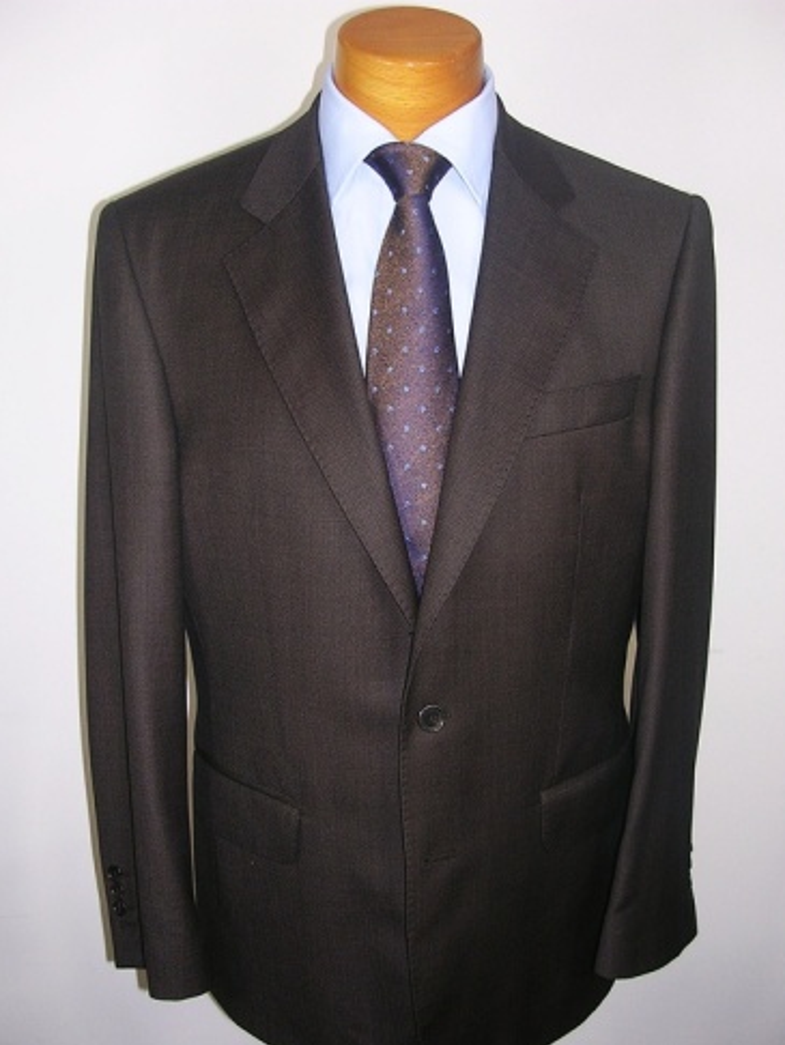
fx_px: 1208
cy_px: 544
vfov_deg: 46.8
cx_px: 404
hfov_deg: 36.0
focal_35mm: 40
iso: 50
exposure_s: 1/60.1
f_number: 2.8
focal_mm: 5.8
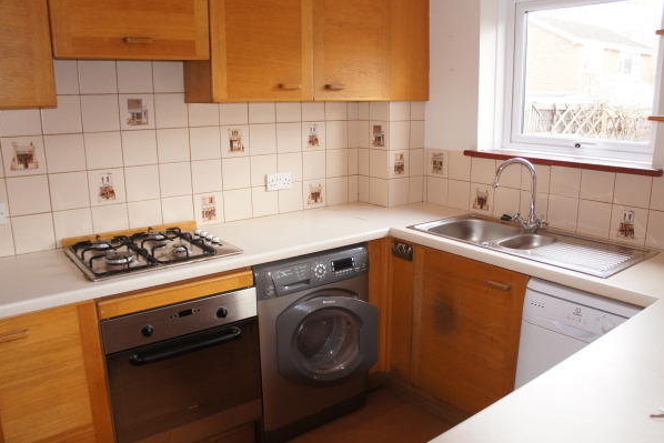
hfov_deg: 65.5
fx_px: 517
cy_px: 226
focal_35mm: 28
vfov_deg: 46.4
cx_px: 340
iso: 800
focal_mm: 18
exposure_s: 1/60
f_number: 3.5
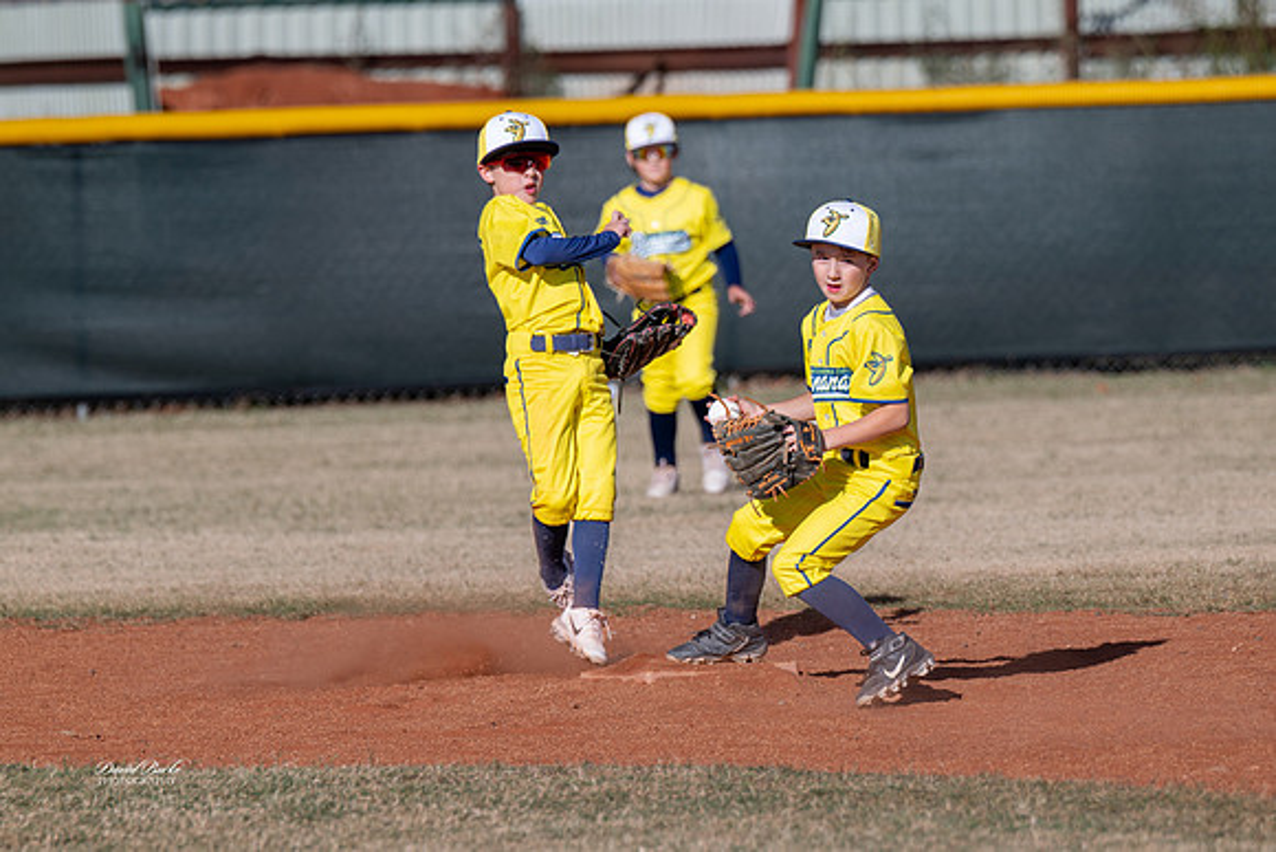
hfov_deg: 6.0
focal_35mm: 344
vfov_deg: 4.0
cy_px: 407
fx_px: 12191
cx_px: 679
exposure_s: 1/1000
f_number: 5.6
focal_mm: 280
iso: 180
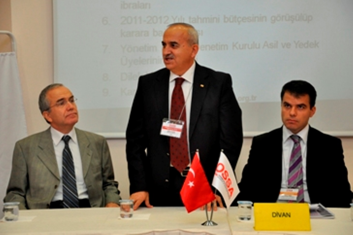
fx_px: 1029
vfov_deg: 13.0
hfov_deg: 19.5
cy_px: 118
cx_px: 176
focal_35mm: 105
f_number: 5.3
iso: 800
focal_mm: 70
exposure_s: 1/60
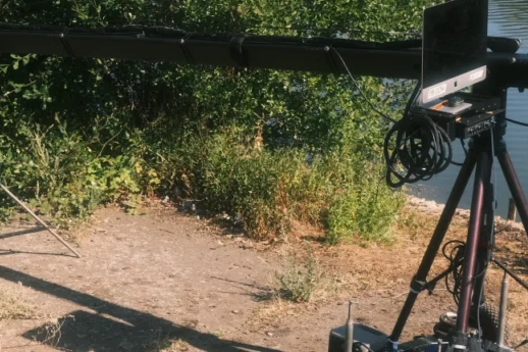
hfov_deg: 24.8
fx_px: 1188
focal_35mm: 81
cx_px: 133
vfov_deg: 16.8
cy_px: 161
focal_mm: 27
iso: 640
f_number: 6.4
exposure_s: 1/1000
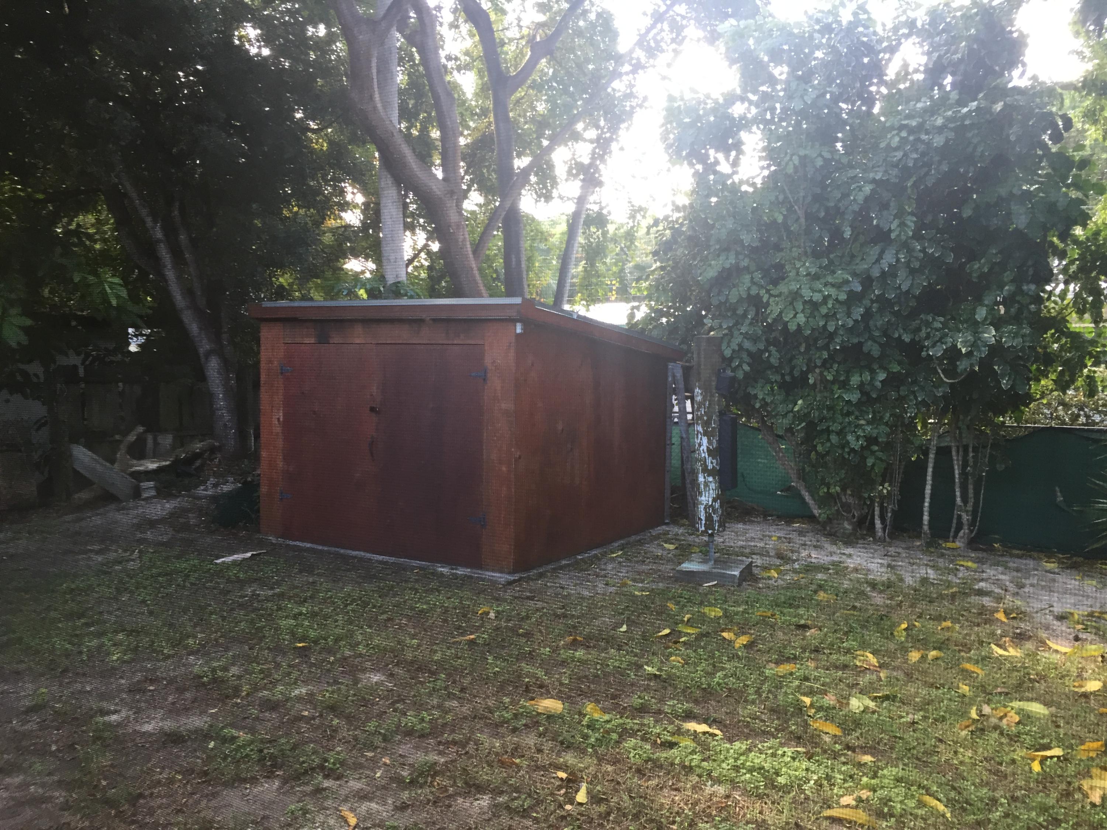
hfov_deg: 61.7
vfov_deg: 48.2
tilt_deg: -2.9
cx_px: 554
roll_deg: -1.6
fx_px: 927
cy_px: 415
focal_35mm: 29
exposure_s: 1/30
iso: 32
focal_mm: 4.15
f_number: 2.2
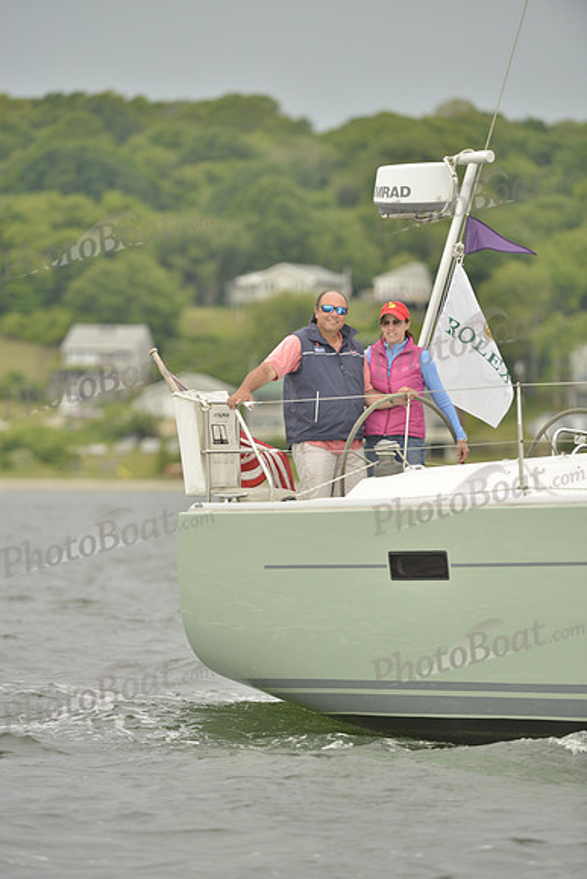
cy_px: 440
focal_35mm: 340
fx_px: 8310
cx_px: 294
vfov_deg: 6.1
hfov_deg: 4.0
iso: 400
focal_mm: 340
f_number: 4.5
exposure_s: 1/800
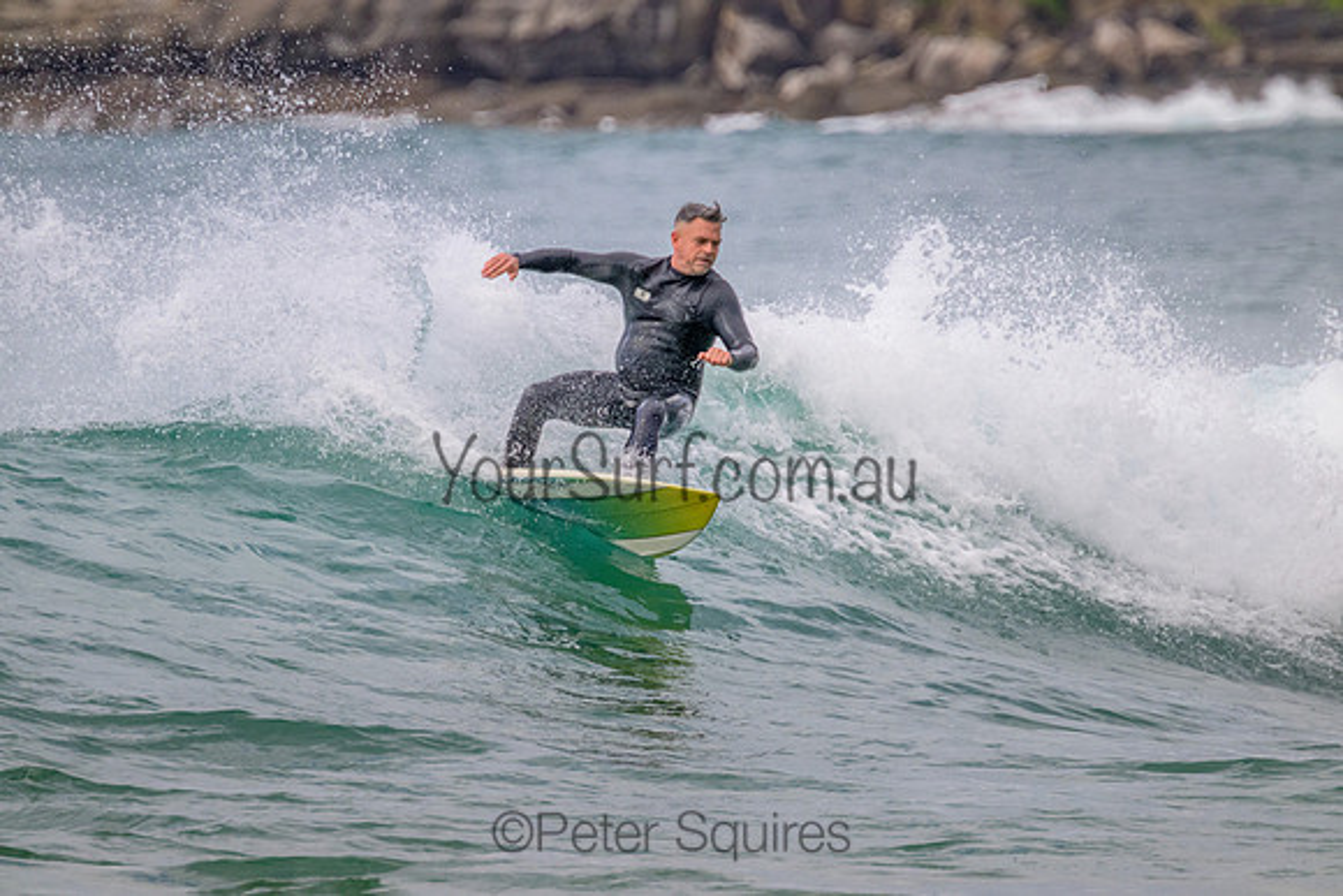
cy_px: 448
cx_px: 672
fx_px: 29850
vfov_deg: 1.7
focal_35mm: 800
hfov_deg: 2.6
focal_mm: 800
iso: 1800
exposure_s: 1/2000
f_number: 11
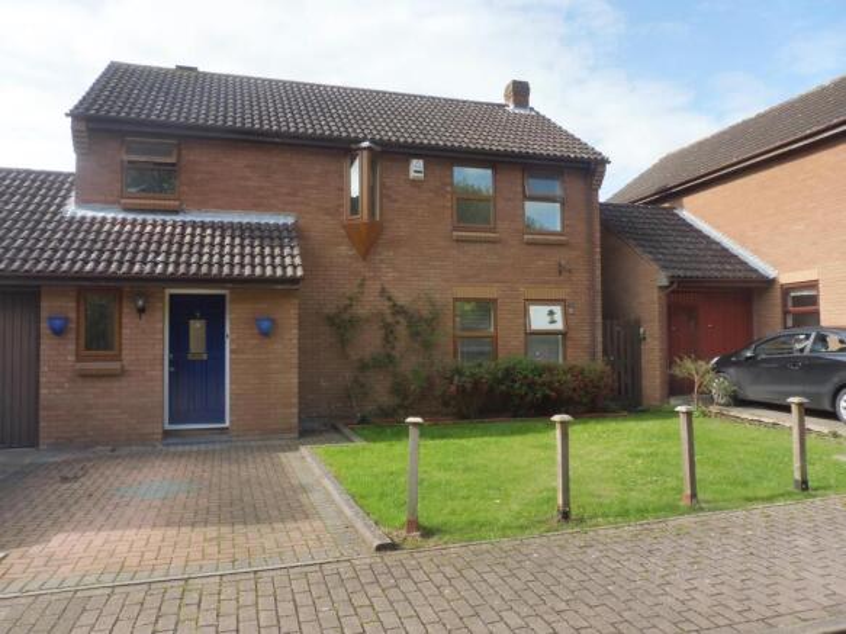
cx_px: 423
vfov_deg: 56.8
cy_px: 317
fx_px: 586
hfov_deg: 71.6
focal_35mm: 24
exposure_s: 1/250
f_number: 4
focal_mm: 4.3
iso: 100
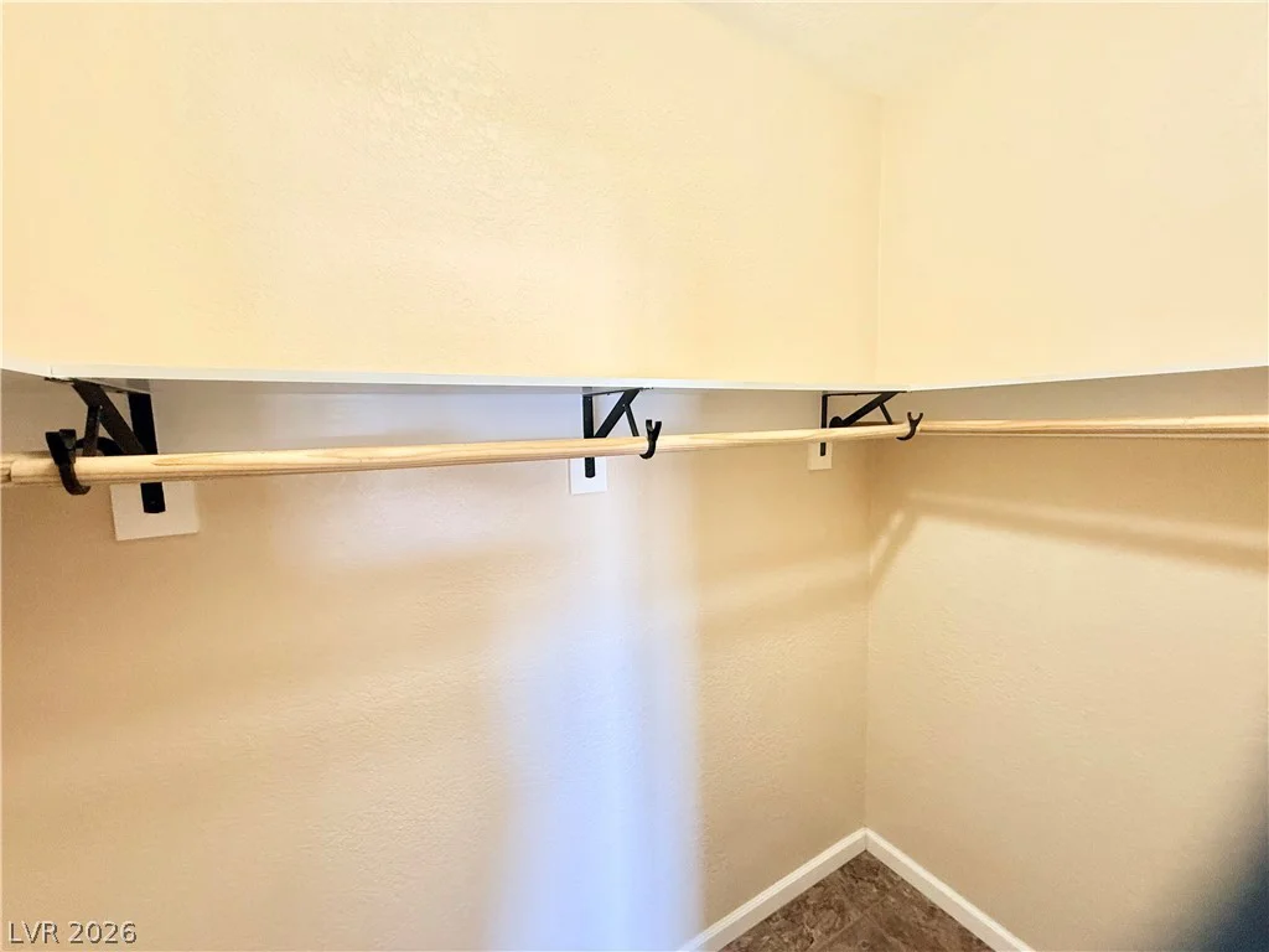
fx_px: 513
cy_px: 476
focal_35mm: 14
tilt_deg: -5.0
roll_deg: +2.2
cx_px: 634
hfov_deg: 102.1
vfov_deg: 85.7
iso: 250
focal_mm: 2.22
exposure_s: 1/60
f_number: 2.2
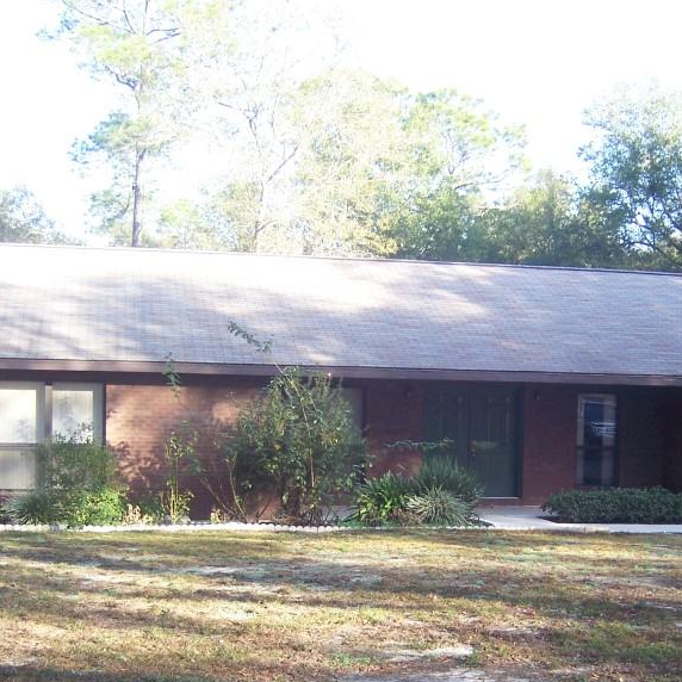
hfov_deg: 29.9
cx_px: 428
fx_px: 1271
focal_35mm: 57
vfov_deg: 29.8
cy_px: 457
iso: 80
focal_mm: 6.2
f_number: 2.8
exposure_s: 1/160
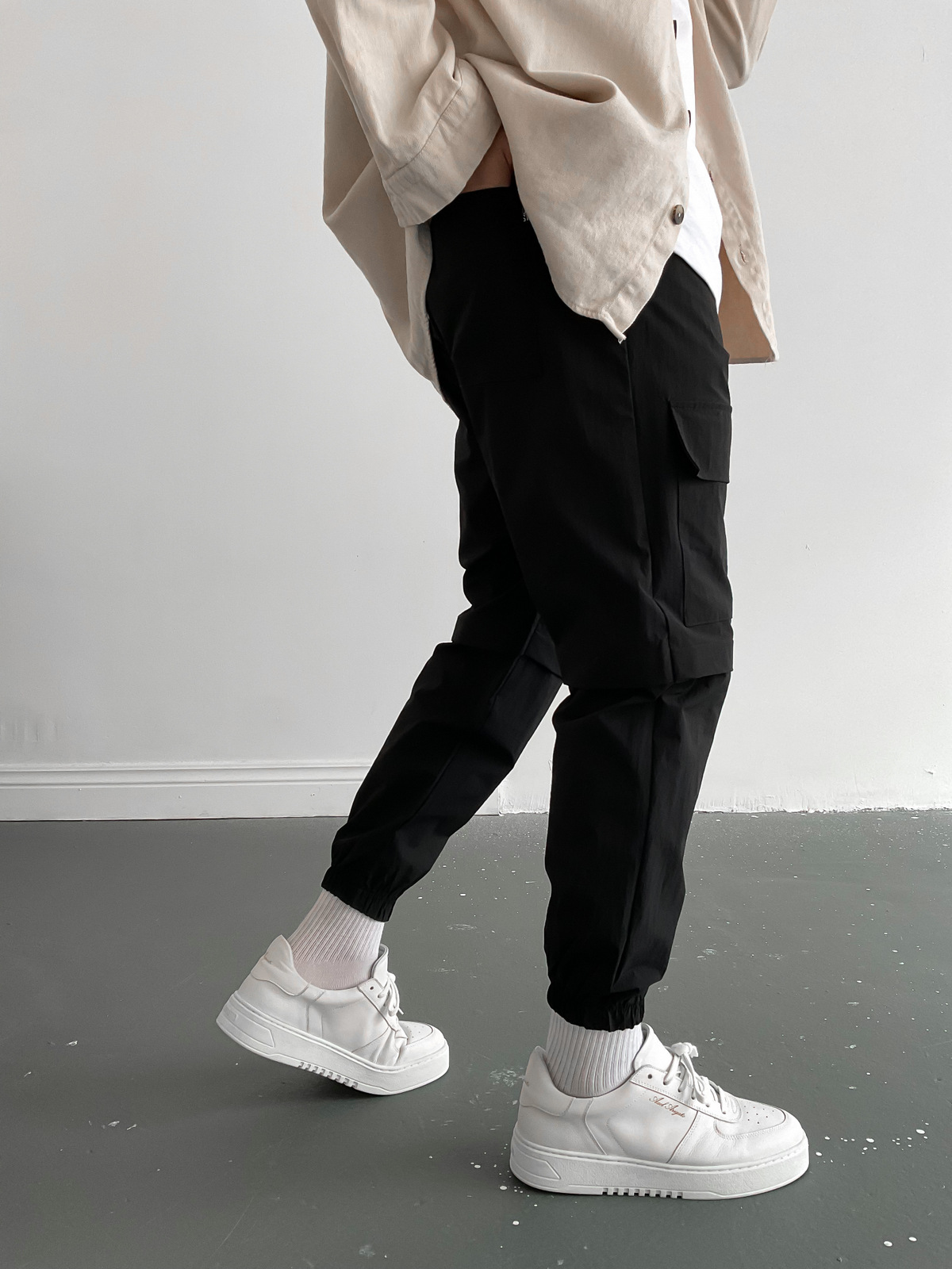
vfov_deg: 61.7
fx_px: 1063
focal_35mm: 29
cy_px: 634
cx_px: 476
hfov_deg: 48.2
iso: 64
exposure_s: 1/75
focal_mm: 3
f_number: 1.8
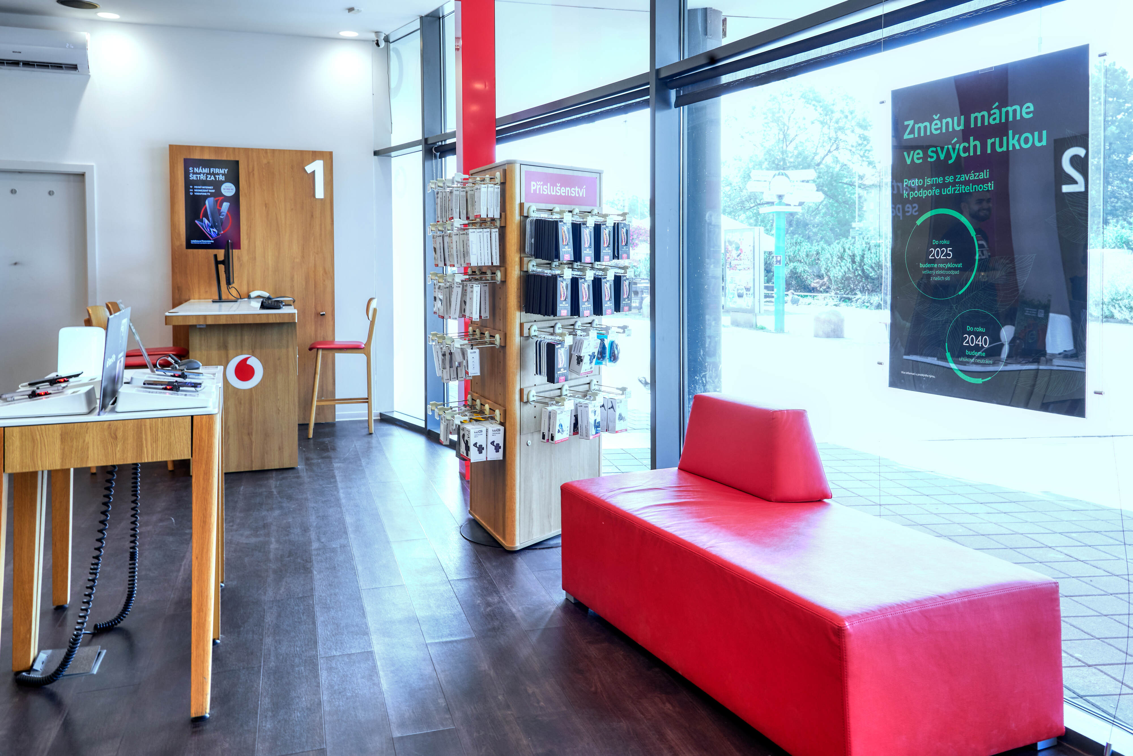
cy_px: 378
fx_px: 944
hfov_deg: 61.9
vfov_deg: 43.6
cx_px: 566
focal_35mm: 30
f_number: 8
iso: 320
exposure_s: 1/30
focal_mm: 30
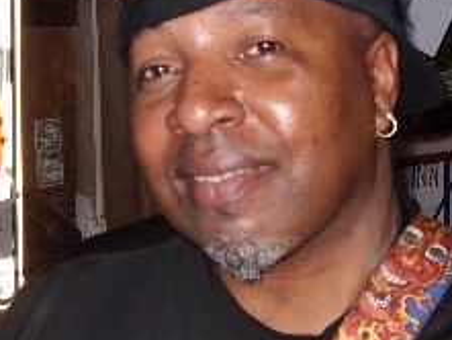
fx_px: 1437
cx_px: 227
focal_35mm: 110
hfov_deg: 17.9
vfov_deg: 13.4
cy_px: 297
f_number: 2.8
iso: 50
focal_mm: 6.3
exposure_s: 1/30
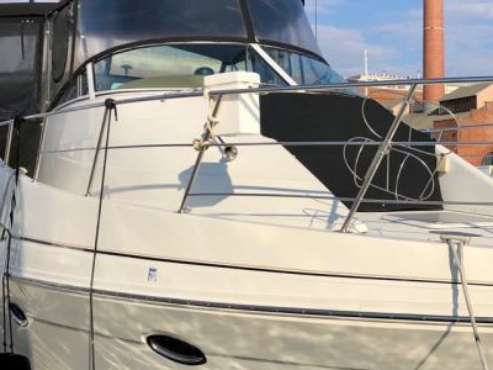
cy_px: 261
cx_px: 409
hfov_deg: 33.2
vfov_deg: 25.9
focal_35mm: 56
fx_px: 798
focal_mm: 3.99
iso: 25
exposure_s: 1/3436
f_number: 1.8
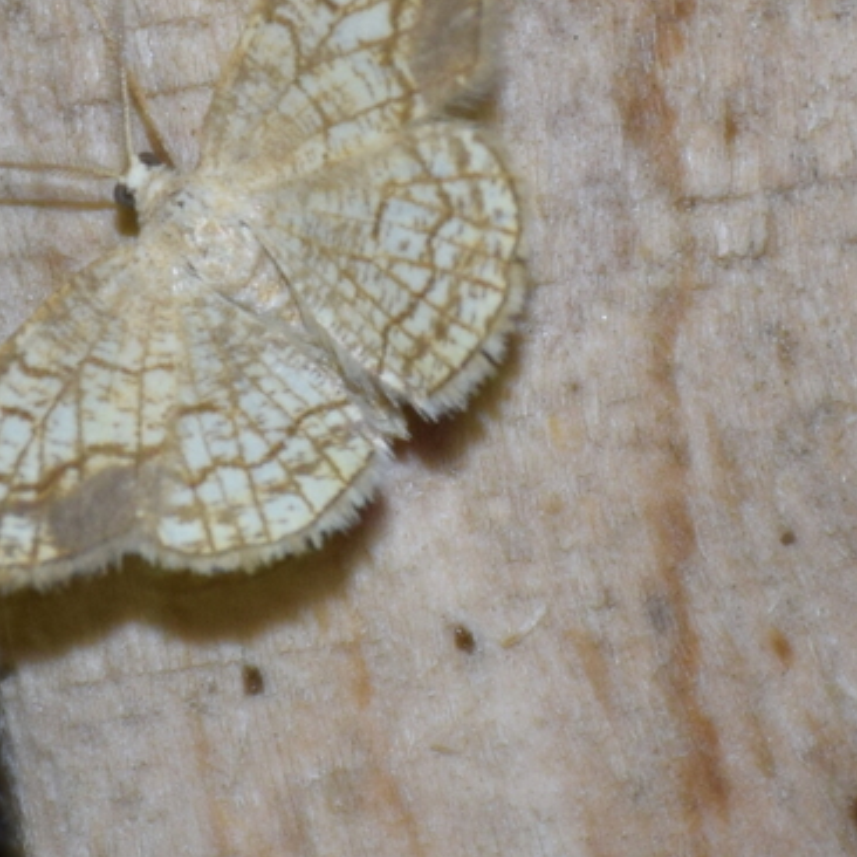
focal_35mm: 468
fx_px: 13109
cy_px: 194
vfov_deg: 3.7
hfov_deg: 3.7
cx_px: 268
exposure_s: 1/60
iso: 320
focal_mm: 140
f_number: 5.6
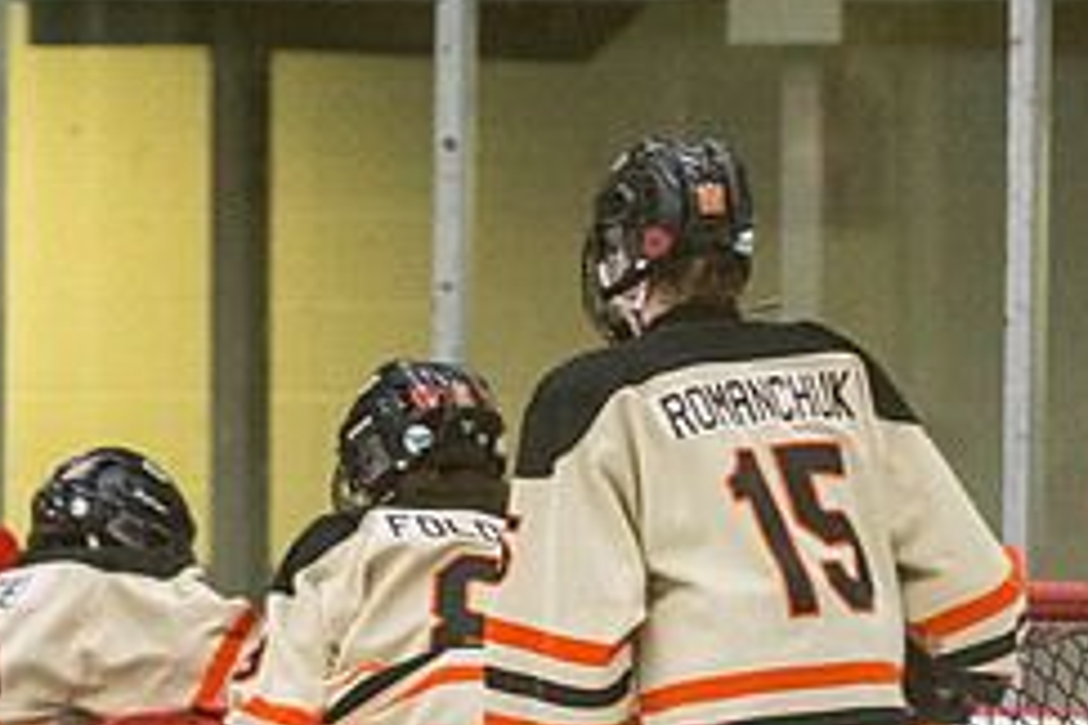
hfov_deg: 4.1
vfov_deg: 2.7
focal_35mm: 503
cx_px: 315
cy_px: 1281
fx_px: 15201
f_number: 3.2
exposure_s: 1/640
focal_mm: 135
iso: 3200
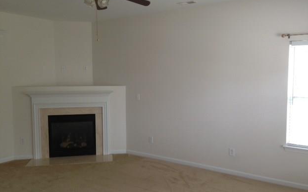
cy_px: 97
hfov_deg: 54.0
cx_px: 158
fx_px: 302
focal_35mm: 36
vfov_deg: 35.3
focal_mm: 4.13
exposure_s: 1/24
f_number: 2.4
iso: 50
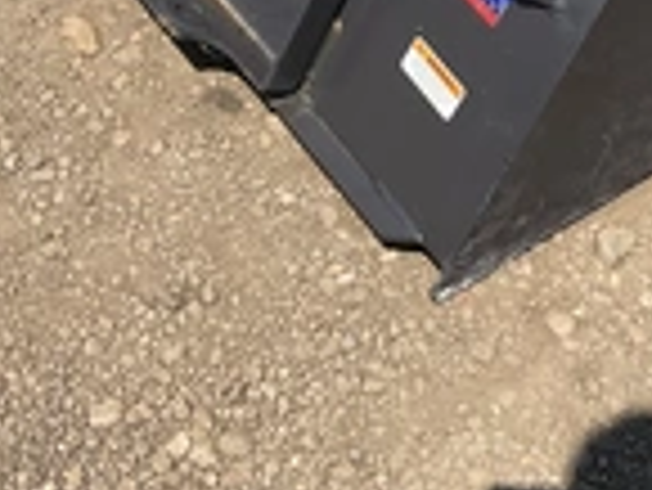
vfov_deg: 17.7
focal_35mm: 80
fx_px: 1508
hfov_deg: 24.1
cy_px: -76
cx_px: 513
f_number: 1.8
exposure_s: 1/1451
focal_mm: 3
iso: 25
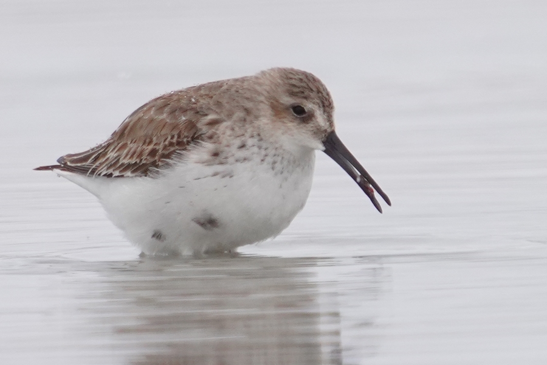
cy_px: 182
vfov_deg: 2.3
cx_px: 274
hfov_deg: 3.4
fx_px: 9116
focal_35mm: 600
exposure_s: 1/1000
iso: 400
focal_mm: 600
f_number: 6.3
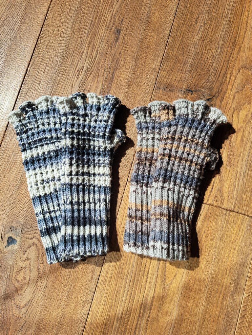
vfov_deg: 71.6
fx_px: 233
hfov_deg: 56.8
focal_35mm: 24
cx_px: 126
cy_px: 168
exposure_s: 1/950
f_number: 1.8
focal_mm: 5.23
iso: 50
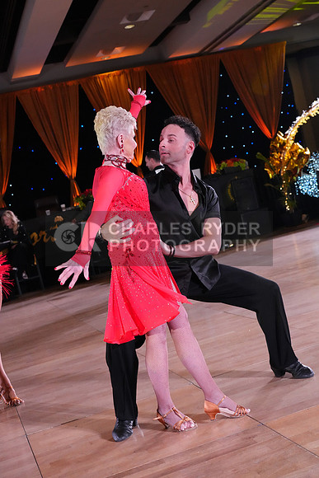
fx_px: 664
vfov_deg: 39.6
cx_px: 160
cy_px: 239
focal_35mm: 50
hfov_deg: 27.0
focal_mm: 50
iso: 8000
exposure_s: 1/400
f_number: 5.6
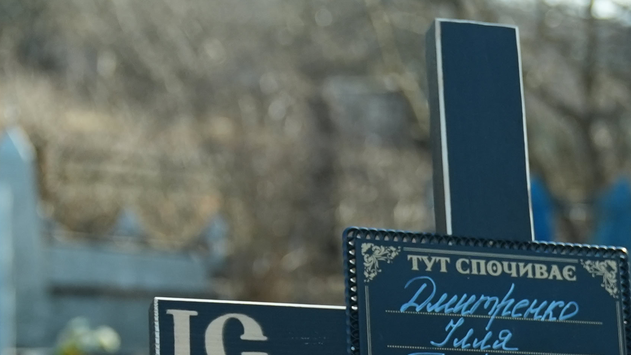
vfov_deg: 11.5
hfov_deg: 20.8
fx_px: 1690
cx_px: 533
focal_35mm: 101
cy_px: 522
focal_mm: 38
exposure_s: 1/250
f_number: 2.8
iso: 2000
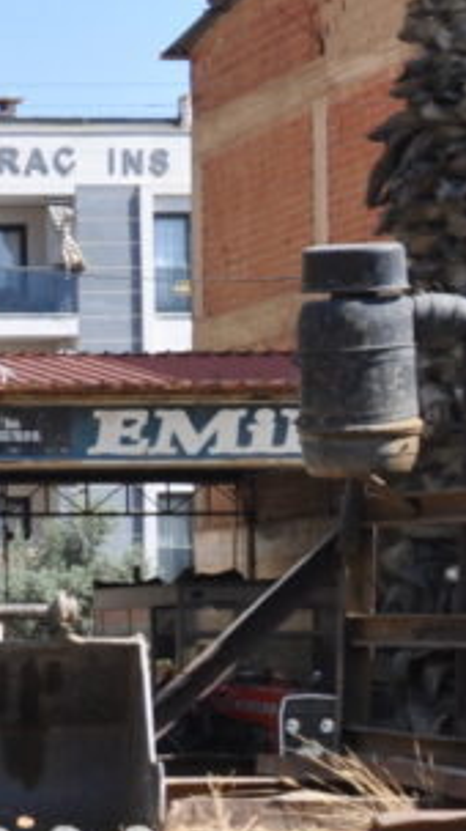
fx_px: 3064
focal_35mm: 139
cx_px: -1058
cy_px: 699
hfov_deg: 7.4
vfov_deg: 15.3
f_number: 9
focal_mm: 21
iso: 200
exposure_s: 1/320
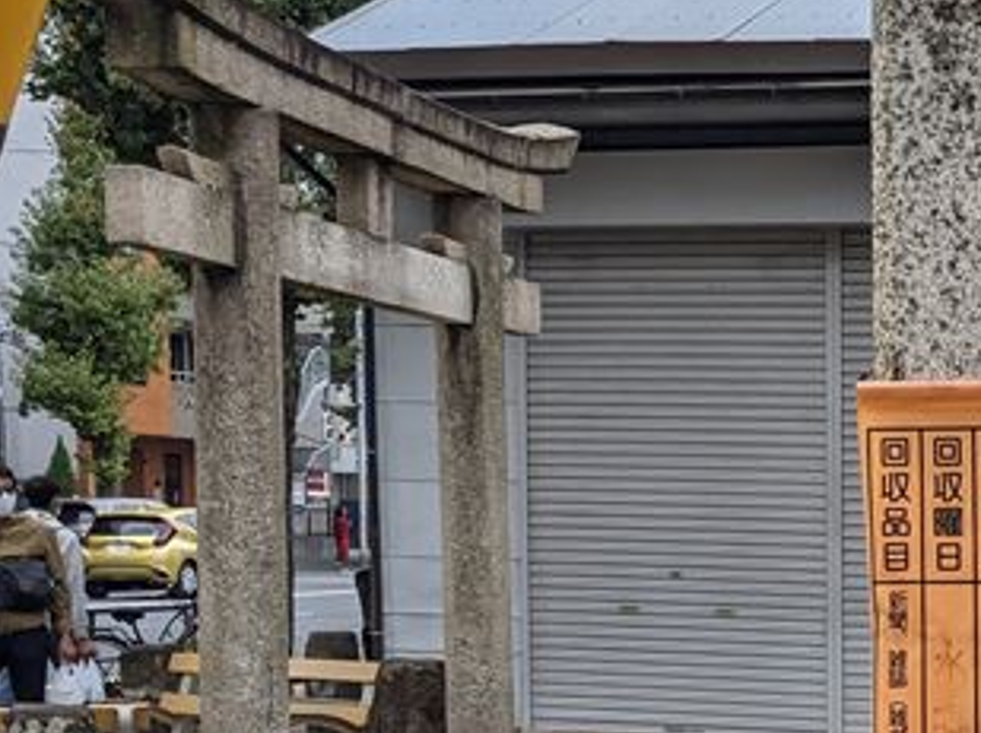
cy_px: 816
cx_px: 1111
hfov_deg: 21.9
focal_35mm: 84
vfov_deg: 17.0
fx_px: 2378
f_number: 1.73
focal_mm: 4.38
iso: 42
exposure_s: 1/1381
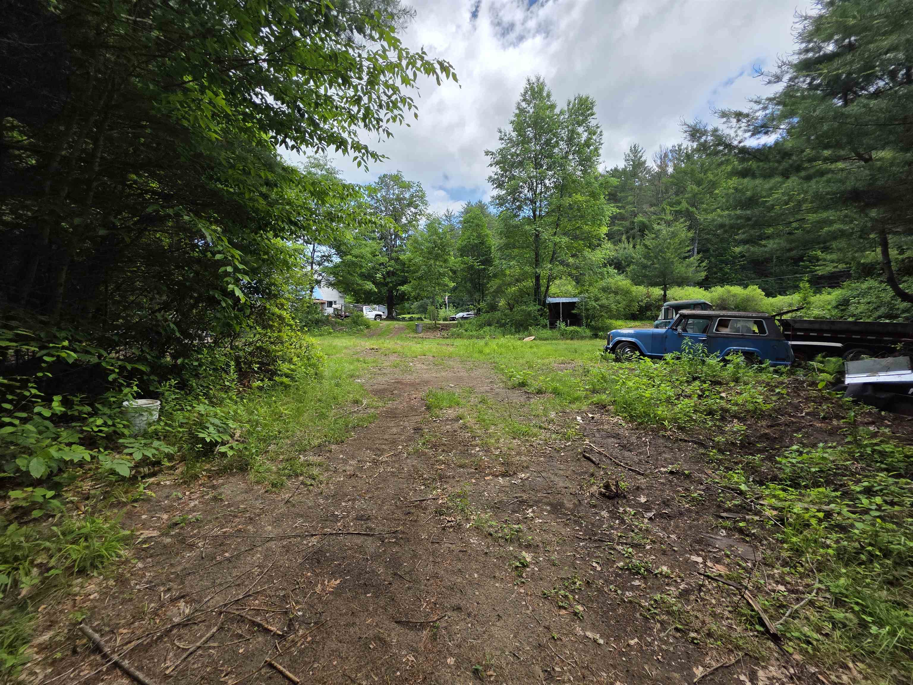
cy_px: 342
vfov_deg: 89.9
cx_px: 456
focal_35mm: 13
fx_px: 343
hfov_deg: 106.2
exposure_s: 1/978
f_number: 1.9
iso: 40
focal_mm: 2.2
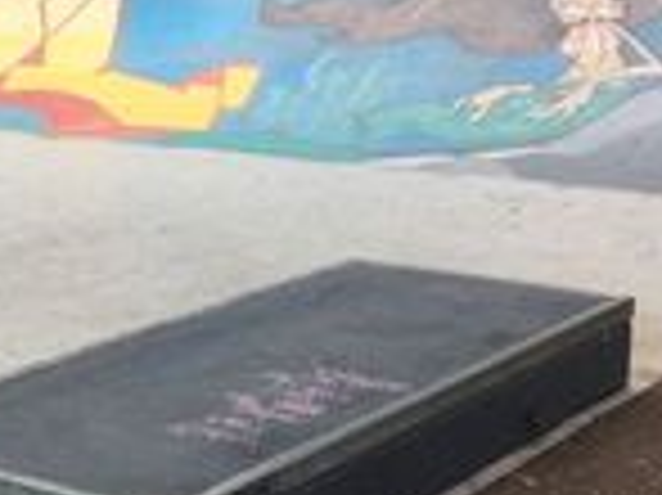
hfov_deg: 19.1
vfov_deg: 15.5
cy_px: 112
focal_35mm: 95
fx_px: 1815
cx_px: -194
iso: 25
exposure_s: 1/409
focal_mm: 4.15
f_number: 2.2
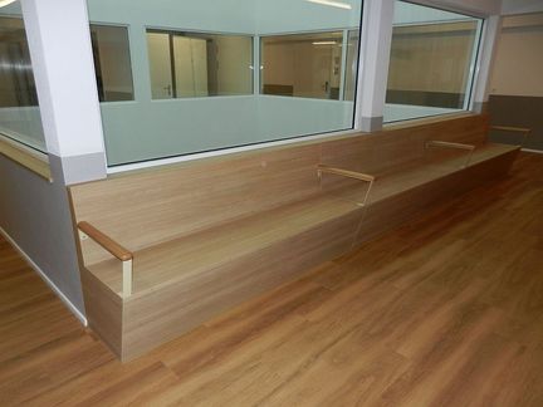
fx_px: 392
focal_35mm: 25
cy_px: 204
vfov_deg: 54.9
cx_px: 272
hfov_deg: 69.4
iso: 220
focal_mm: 4.5
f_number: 3.5
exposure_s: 1/250
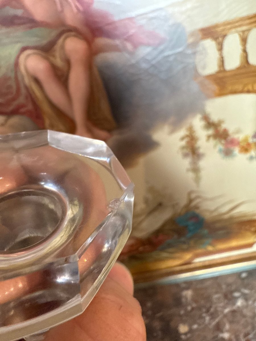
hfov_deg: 56.8
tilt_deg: -38.2
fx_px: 237
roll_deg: +19.5
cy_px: 170
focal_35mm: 24
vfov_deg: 71.6
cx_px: 128
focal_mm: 2.22
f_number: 2.2
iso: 320
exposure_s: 1/50
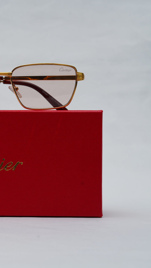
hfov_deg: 15.0
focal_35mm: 79
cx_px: -4
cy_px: 133
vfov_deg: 26.8
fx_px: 562
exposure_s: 1/160
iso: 100
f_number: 9
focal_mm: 50
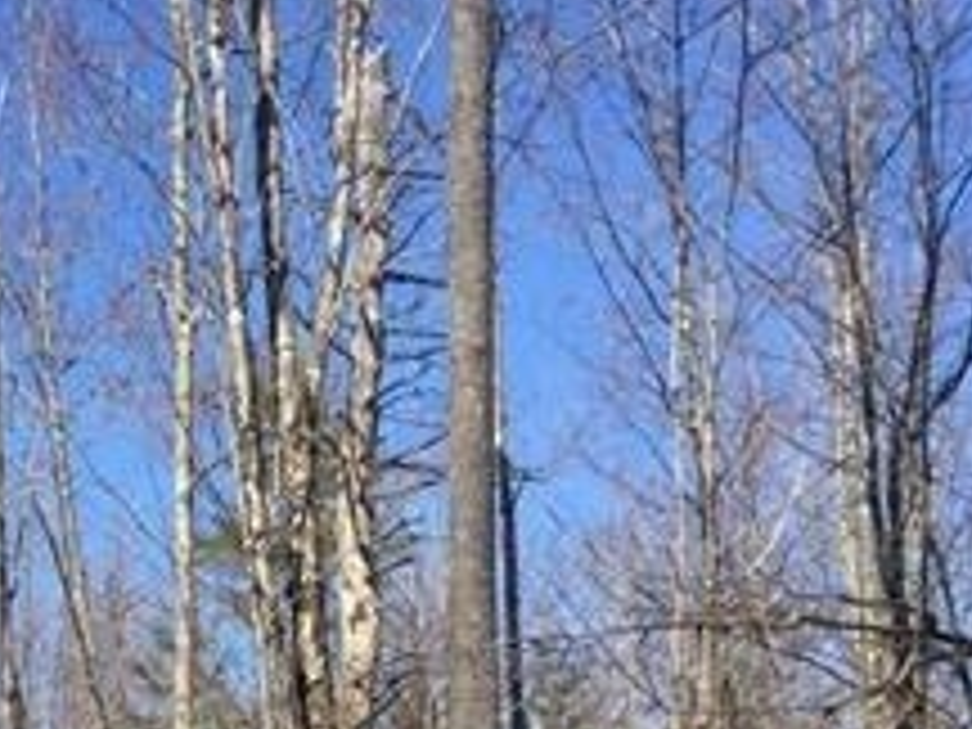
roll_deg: +2.4
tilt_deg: +3.5
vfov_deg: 16.3
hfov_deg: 21.0
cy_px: 932
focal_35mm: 86
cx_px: -234
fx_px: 2415
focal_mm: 4.15
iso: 32
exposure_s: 1/1364
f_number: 2.2
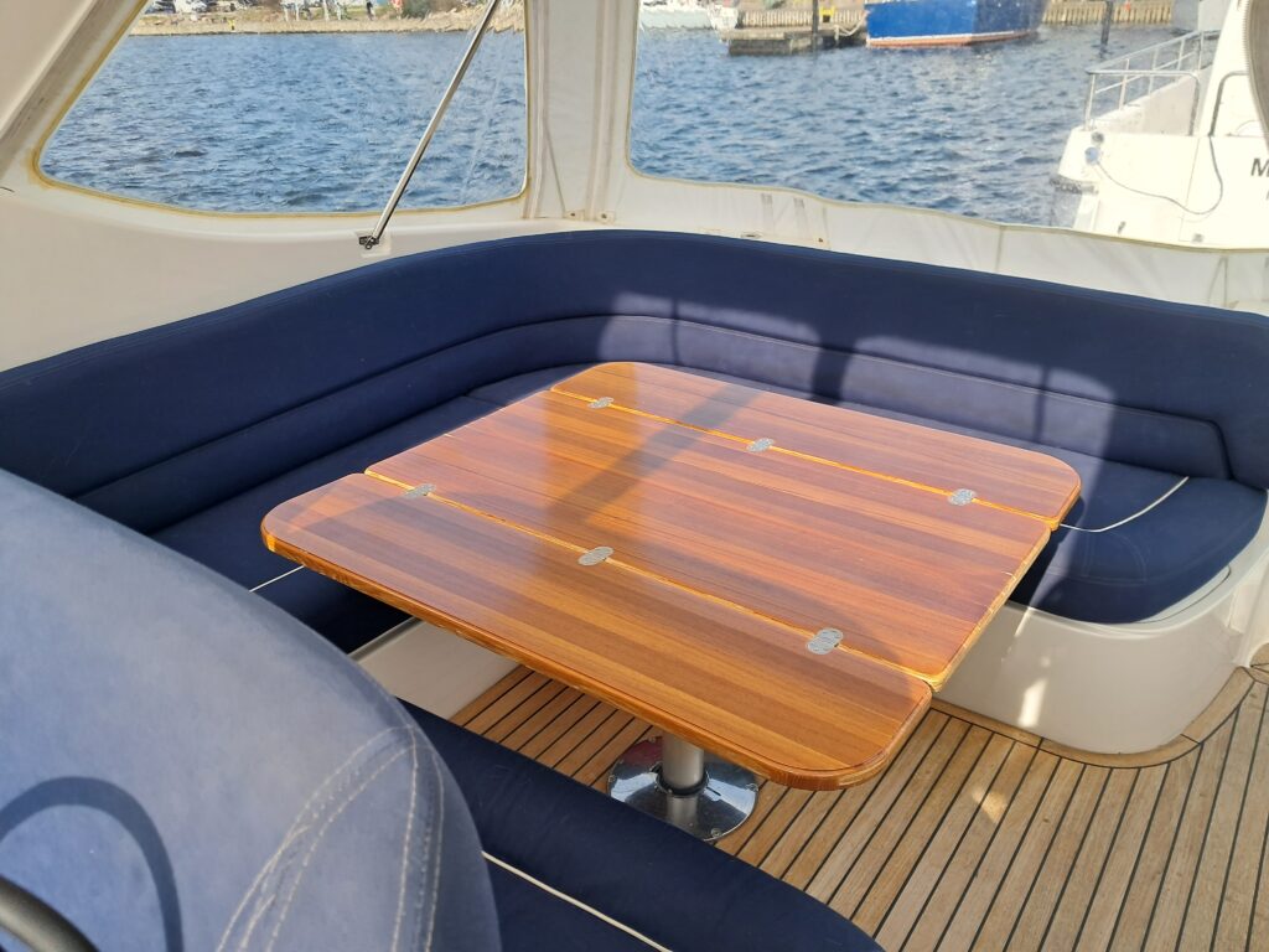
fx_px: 990
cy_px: 476
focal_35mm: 27
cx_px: 634
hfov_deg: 65.3
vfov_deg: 51.4
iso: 50
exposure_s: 1/322
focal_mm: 4
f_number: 1.8
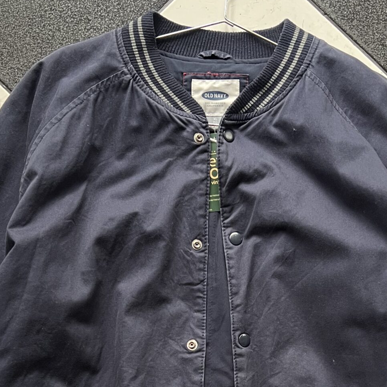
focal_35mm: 61
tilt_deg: -86.7
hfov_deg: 28.1
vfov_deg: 27.3
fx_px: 772
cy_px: 336
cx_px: 224
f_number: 1.5
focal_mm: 5.7
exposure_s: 1/60
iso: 250
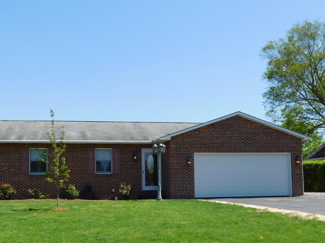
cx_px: 141
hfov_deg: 40.4
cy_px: 158
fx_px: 441
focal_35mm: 47
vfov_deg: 30.7
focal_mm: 6.3
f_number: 3.5
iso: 125
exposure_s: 1/1000
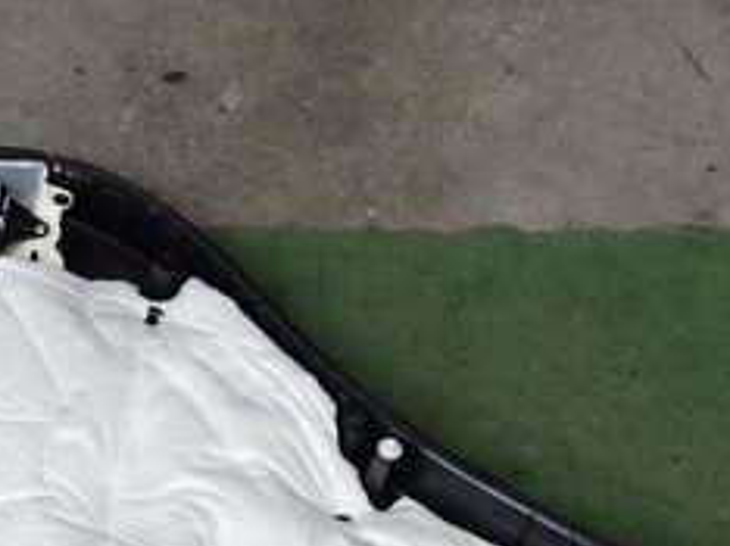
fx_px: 1622
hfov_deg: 25.3
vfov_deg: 17.9
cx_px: 281
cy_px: 699
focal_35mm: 77
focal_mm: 5.4
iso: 100
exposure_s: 1/160
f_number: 3.2
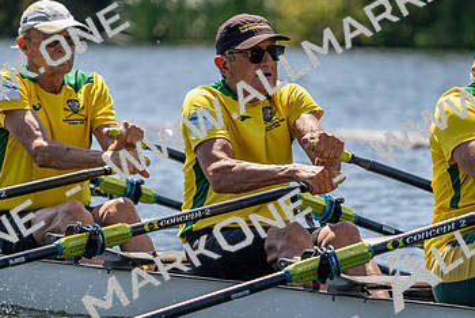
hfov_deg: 4.6
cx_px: 271
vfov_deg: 3.1
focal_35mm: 444
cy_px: 184
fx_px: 5863
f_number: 5.6
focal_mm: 268
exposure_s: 1/2000
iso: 320
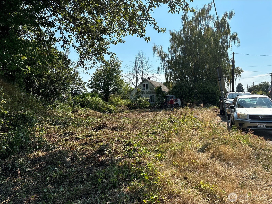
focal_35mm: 26
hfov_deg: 67.3
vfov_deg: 53.1
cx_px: 136
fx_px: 204
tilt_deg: -0.2
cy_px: 102
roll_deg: +0.5
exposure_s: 1/2778
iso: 50
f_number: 1.6
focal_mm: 5.96
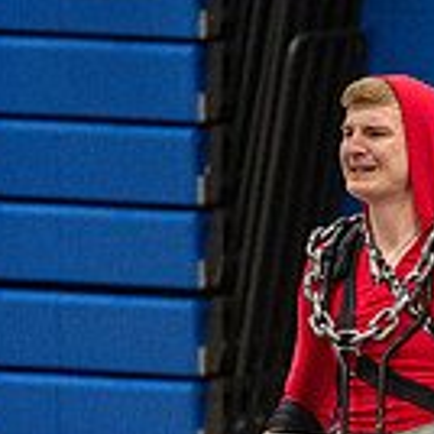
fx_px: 10468
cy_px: 468
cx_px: 790
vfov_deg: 2.4
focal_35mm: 738
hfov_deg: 2.4
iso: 6400
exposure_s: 1/500
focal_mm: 200
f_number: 4
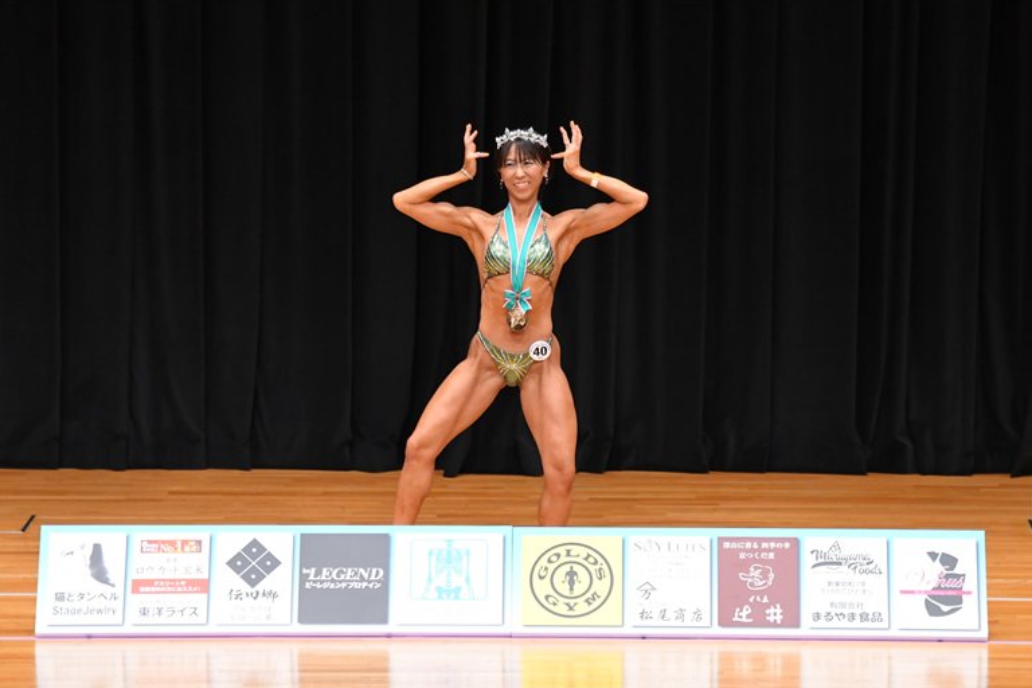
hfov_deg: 9.1
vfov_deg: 6.1
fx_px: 6507
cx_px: 517
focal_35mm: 227
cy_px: 345
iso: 4000
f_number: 5.6
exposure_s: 1/400
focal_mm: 150
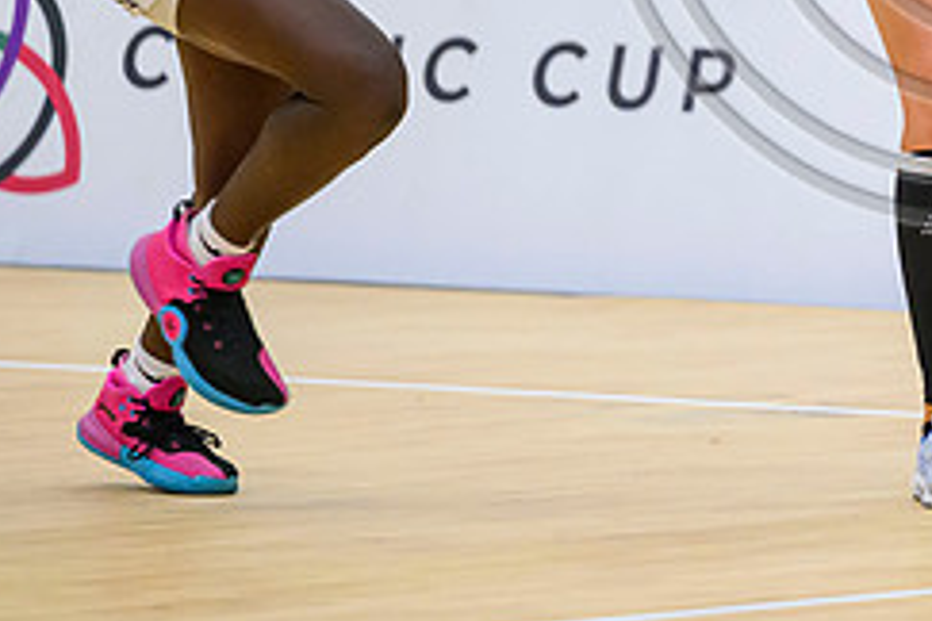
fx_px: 15843
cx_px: 1293
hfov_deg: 3.4
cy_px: -196
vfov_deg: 2.2
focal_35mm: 612
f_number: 3.2
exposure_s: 1/1000
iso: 4000
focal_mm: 200
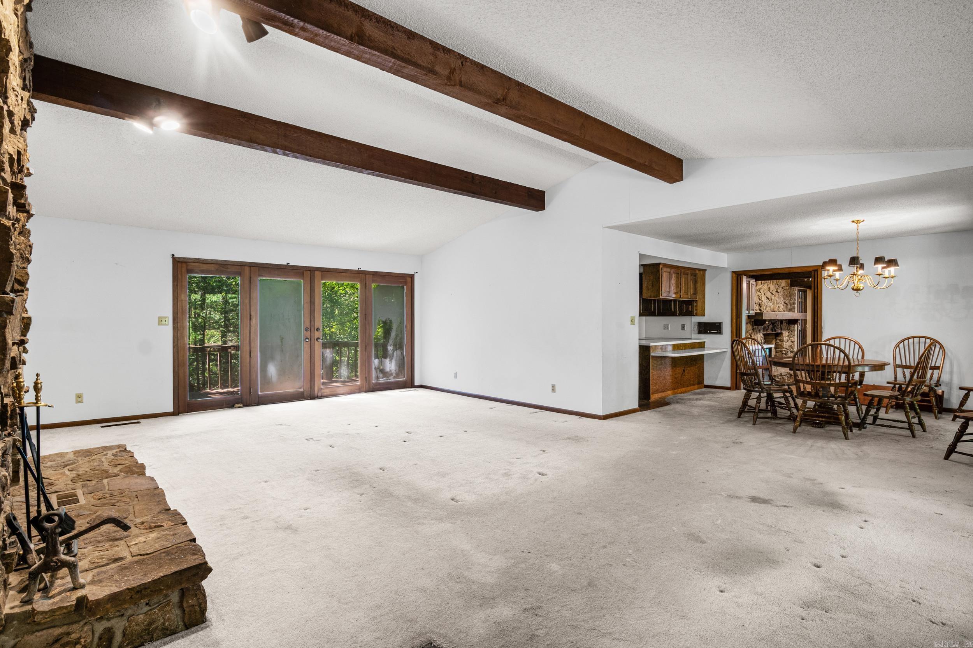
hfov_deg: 90.0
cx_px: 486
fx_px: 486
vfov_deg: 67.4
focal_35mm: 18
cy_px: 324
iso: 250
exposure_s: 1.3
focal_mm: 12
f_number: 9
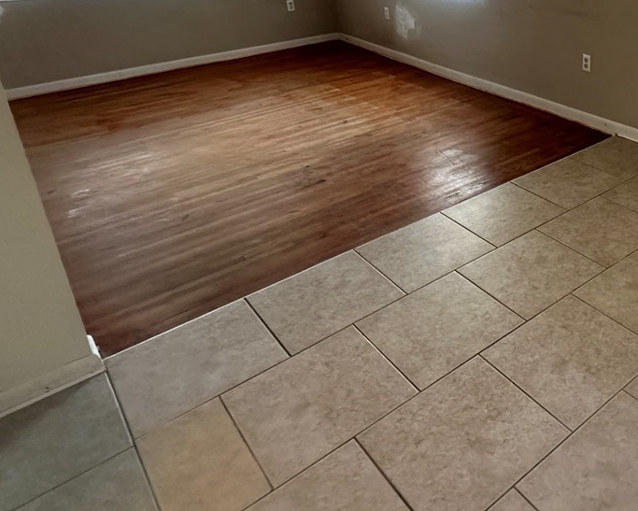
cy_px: 104
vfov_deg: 43.7
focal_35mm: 32
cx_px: 571
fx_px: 604
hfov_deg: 49.7
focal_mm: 2.22
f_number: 2.2
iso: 320
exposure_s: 1/91
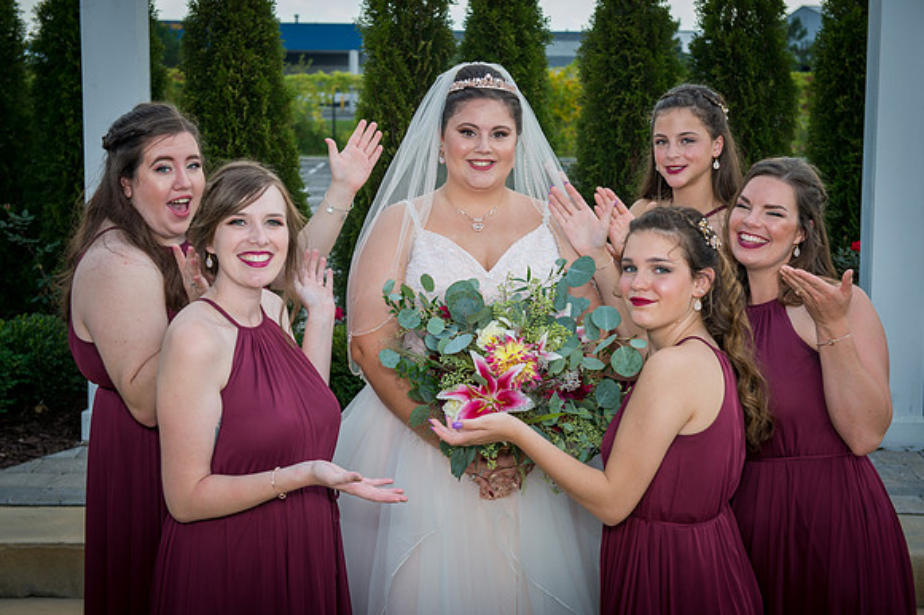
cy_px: 265
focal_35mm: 59
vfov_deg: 22.9
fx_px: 1516
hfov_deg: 33.9
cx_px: 471
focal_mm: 52
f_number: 4.8
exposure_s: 1/250
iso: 100
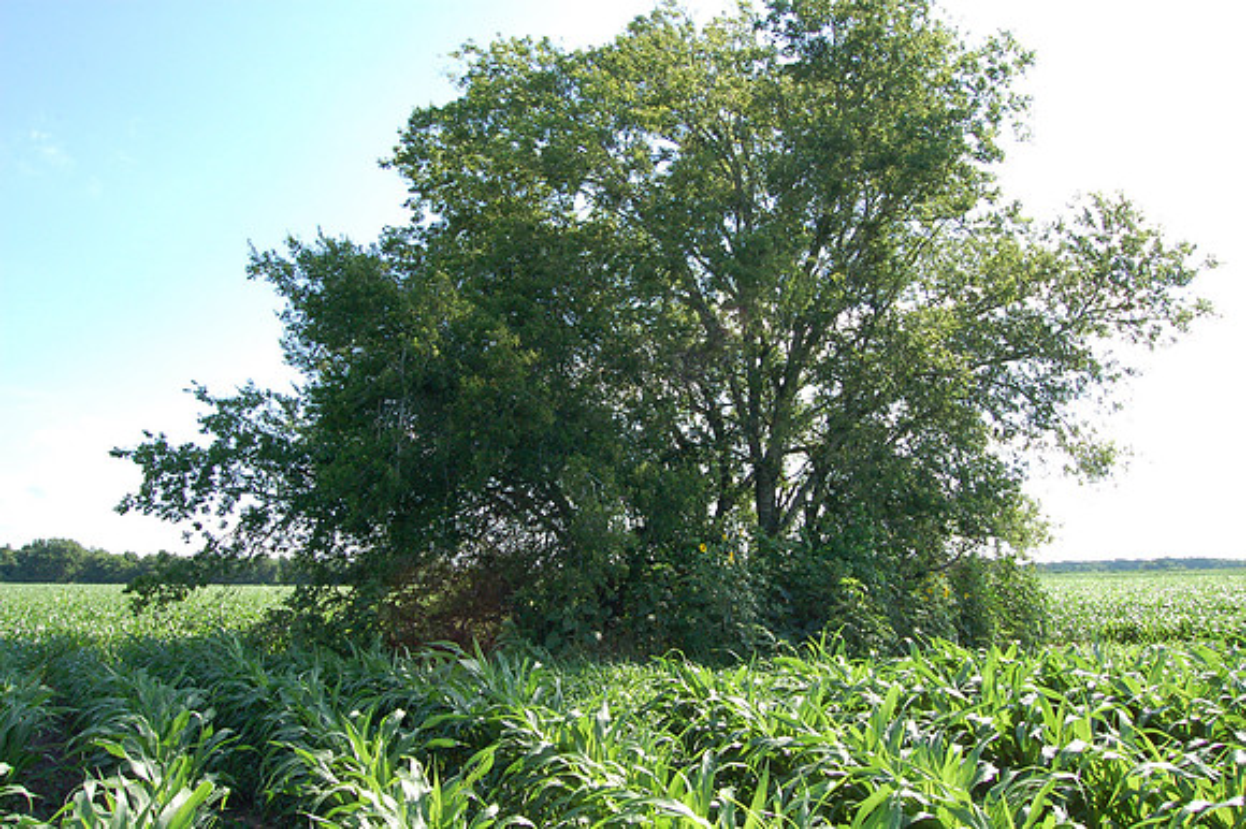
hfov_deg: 67.4
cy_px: 414
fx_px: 934
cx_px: 623
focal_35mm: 27
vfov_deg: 47.9
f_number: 13
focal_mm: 18
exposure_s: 1/200
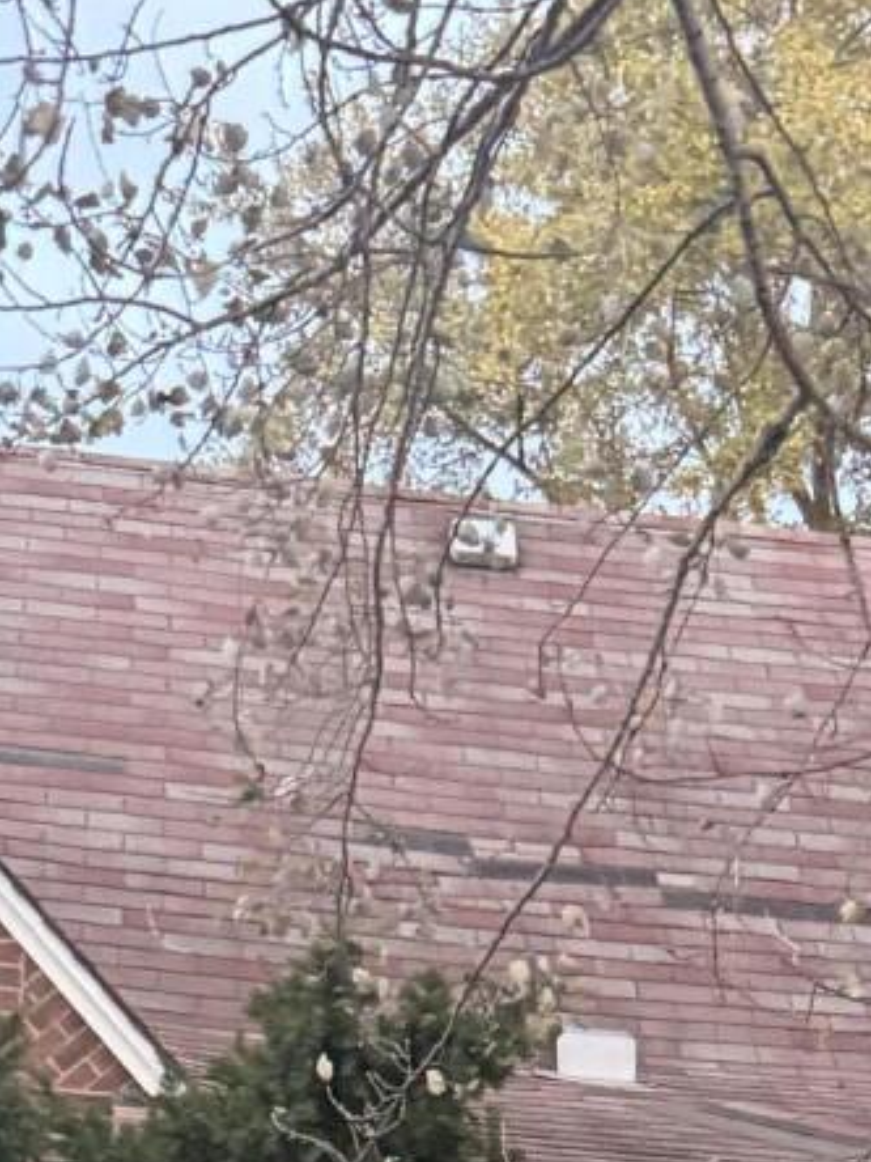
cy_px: 2049
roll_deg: -1.6
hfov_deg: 13.7
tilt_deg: -2.7
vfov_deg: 15.7
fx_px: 3623
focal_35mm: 108
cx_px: 578
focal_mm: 6.76
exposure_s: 1/41
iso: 800
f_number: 1.78
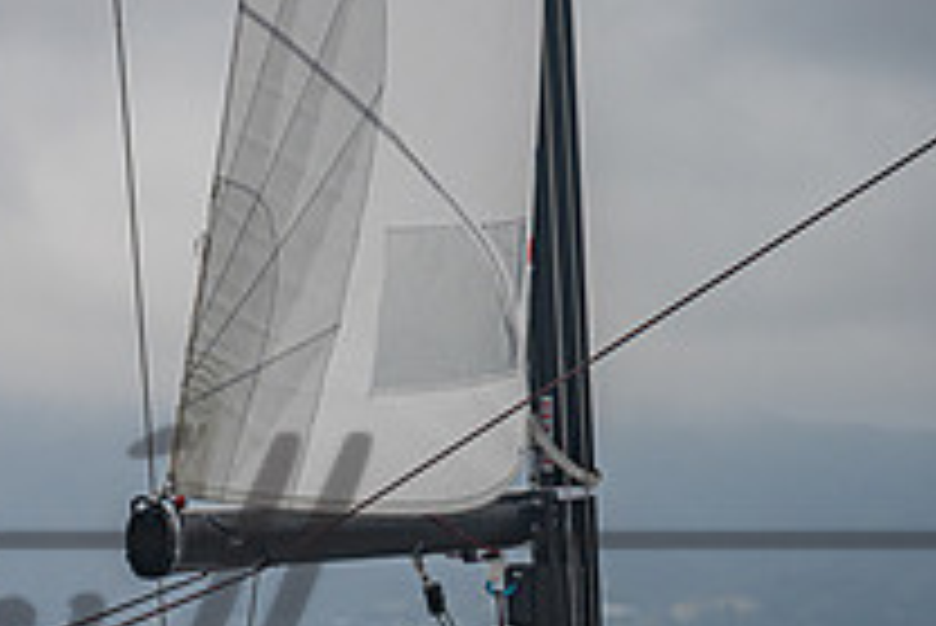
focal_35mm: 369
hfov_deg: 5.5
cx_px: -274
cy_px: 646
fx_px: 9600
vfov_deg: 3.7
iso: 250
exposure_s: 1/2000
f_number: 6.3
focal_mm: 130
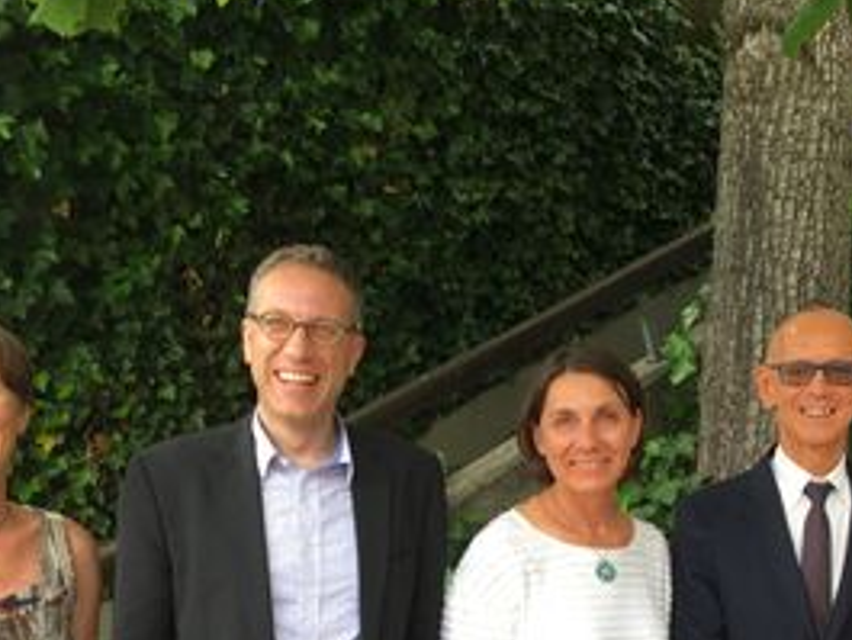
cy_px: 572
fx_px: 1379
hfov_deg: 34.1
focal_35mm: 56
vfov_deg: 25.3
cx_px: 540
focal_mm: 4.15
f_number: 2.2
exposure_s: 1/100
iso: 32
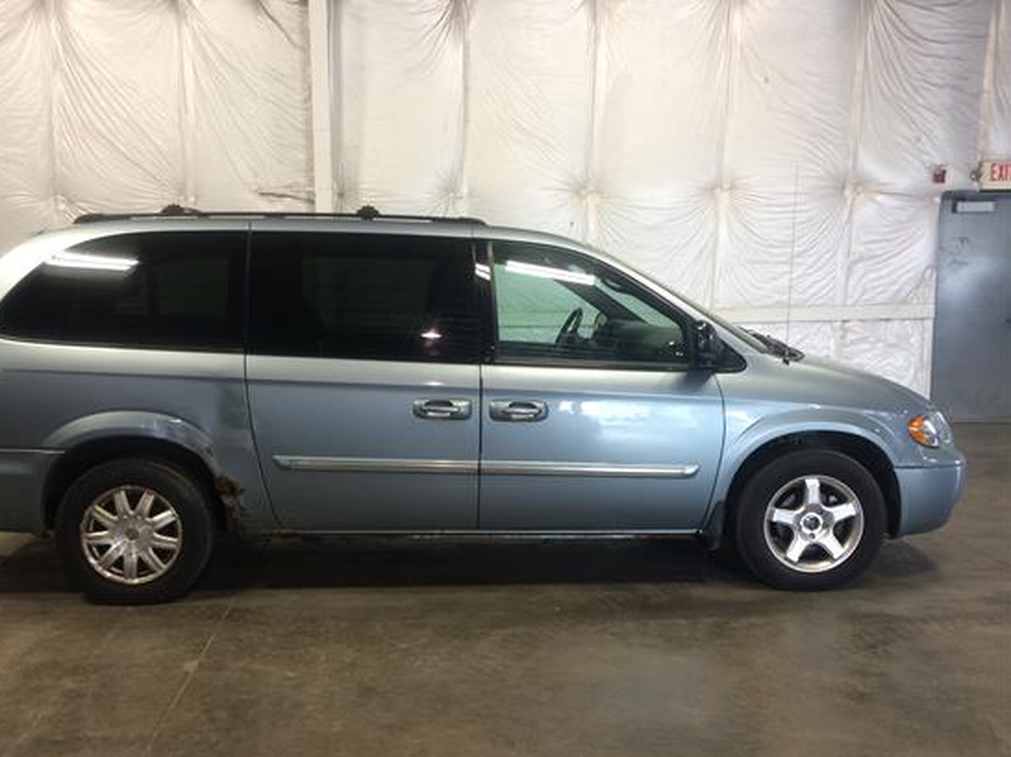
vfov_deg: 41.7
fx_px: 993
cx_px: 420
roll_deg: +1.7
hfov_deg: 53.7
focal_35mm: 34
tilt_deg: -8.1
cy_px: 415
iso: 50
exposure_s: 1/30
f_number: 2.2
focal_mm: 4.15
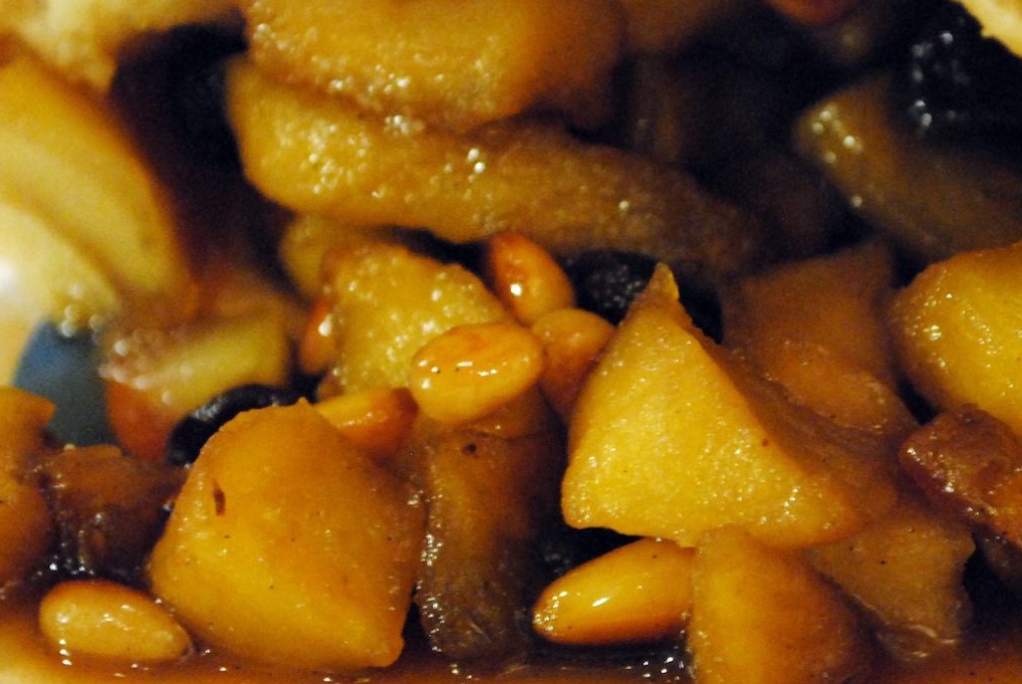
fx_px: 4460
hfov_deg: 13.1
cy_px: 286
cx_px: 645
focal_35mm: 157
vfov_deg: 8.8
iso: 1600
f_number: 5.6
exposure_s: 1/25
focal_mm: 55
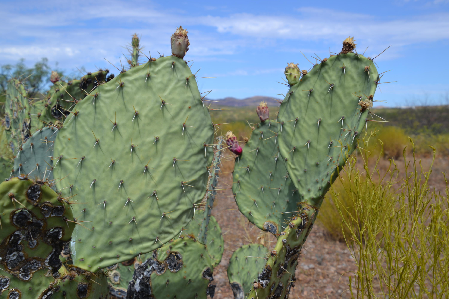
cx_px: 224
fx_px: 505
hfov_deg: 47.9
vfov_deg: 33.0
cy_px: 150
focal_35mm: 40
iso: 100
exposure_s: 1/250
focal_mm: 27
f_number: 8
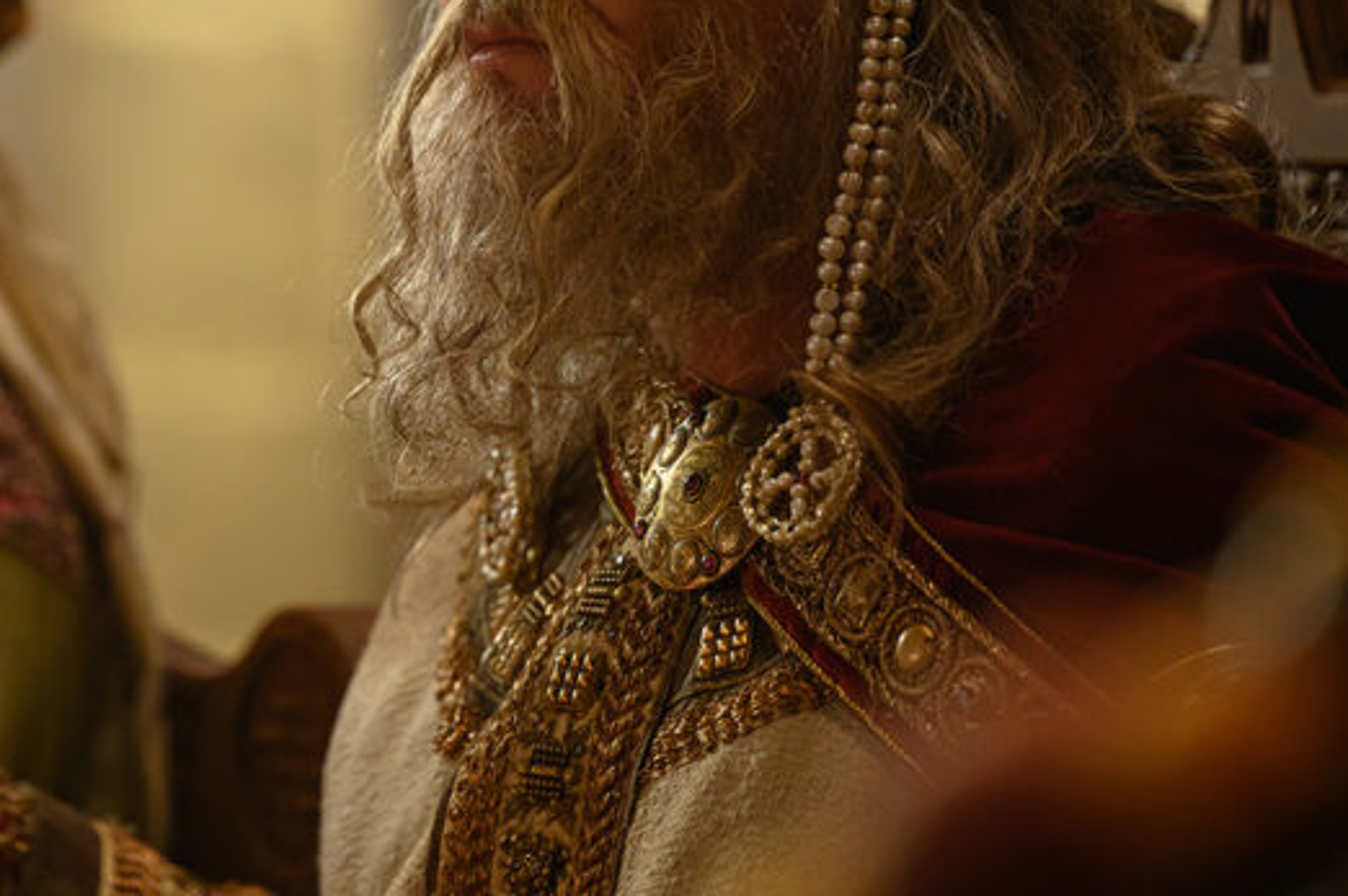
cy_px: 102
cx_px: 243
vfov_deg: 3.9
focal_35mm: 353
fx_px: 13205
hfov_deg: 5.8
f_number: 2.8
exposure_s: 1/160
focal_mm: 180
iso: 2000
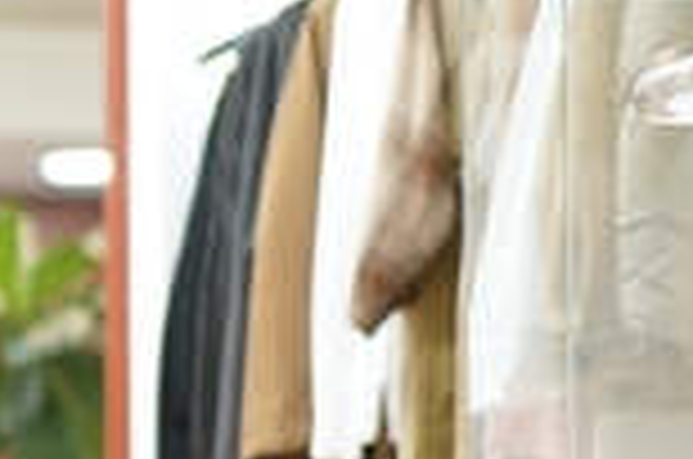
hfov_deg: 6.8
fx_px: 5494
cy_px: 475
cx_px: -1053
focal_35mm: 286
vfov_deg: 4.8
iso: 640
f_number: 1.8
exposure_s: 1/60
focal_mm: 55
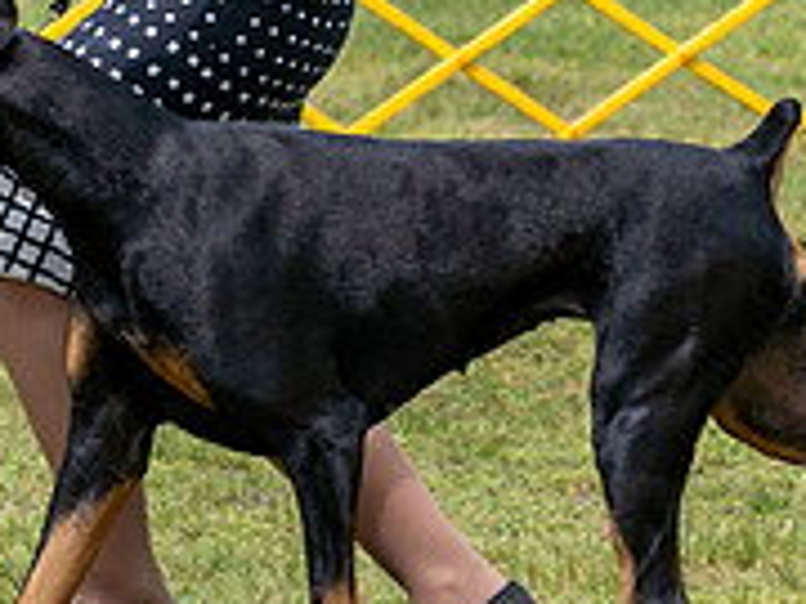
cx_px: 248
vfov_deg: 2.5
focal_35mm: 585
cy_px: 38
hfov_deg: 3.4
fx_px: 13621
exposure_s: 1/800
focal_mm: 132
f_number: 5.6
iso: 100
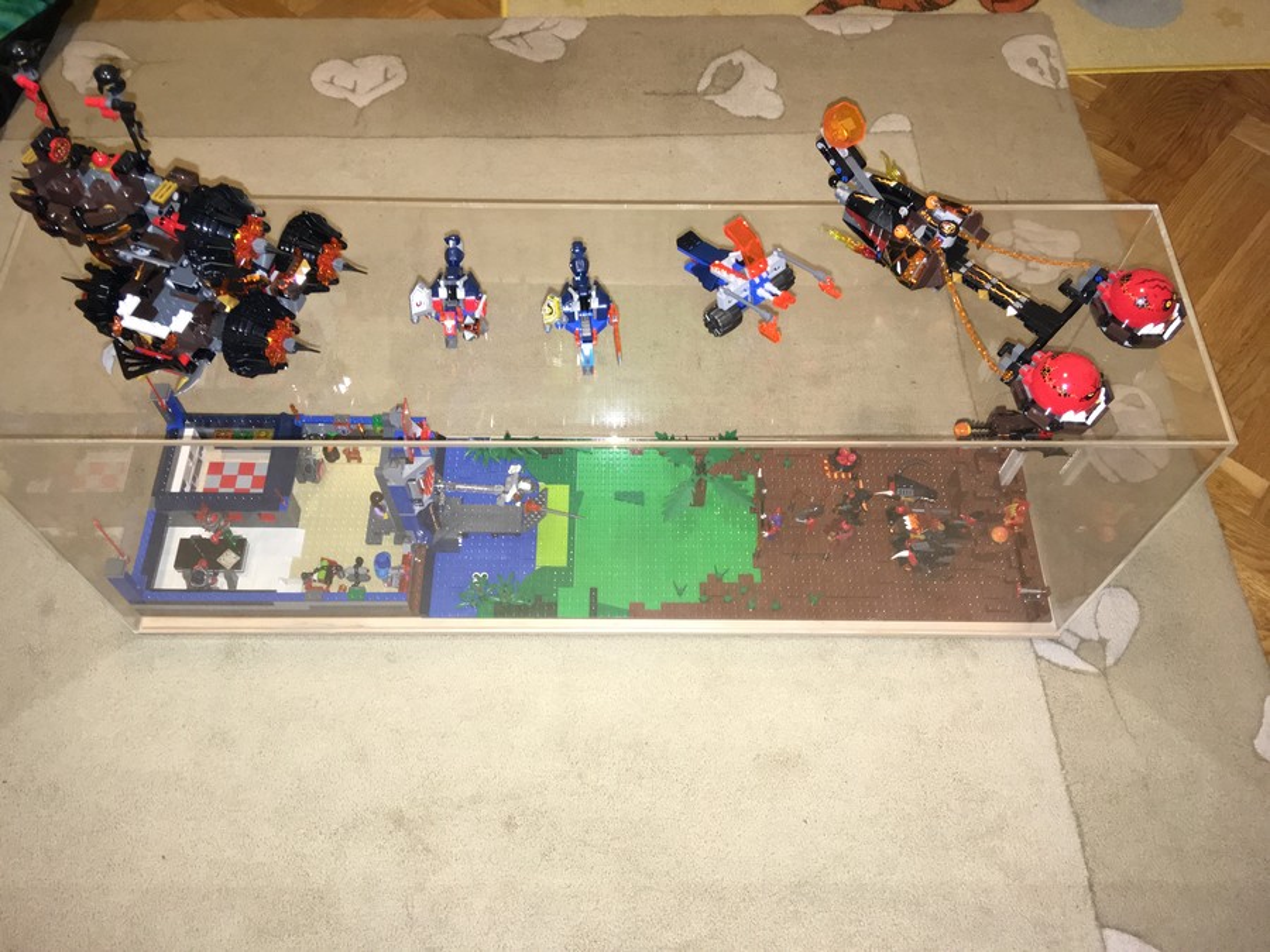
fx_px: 1064
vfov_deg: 48.2
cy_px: 476
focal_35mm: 29
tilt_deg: -60.8
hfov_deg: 61.7
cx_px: 635
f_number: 2.2
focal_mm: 4.15
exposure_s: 1/17
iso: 200
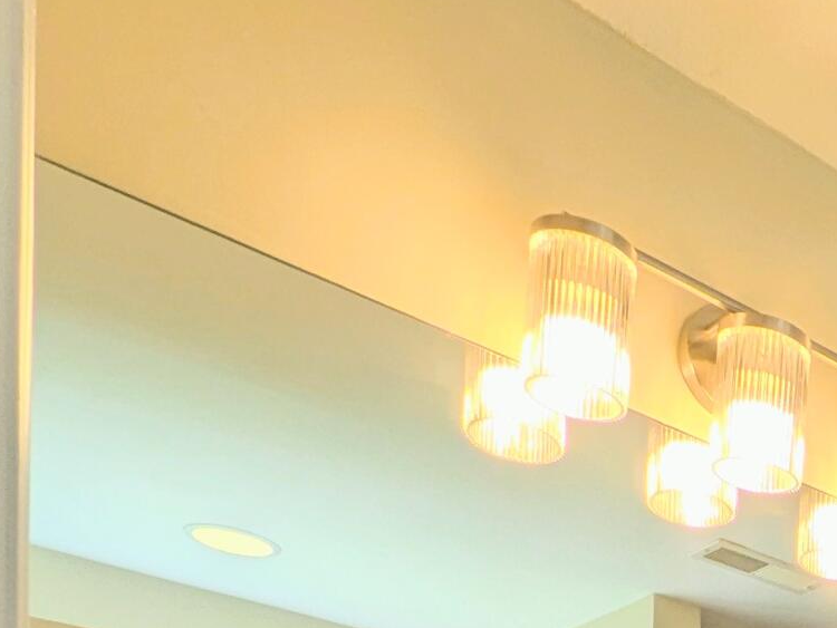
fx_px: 1354
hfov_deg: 28.5
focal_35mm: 56
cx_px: 1071
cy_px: 1156
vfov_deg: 19.2
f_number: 2.2
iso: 45
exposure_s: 1/164
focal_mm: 1.83
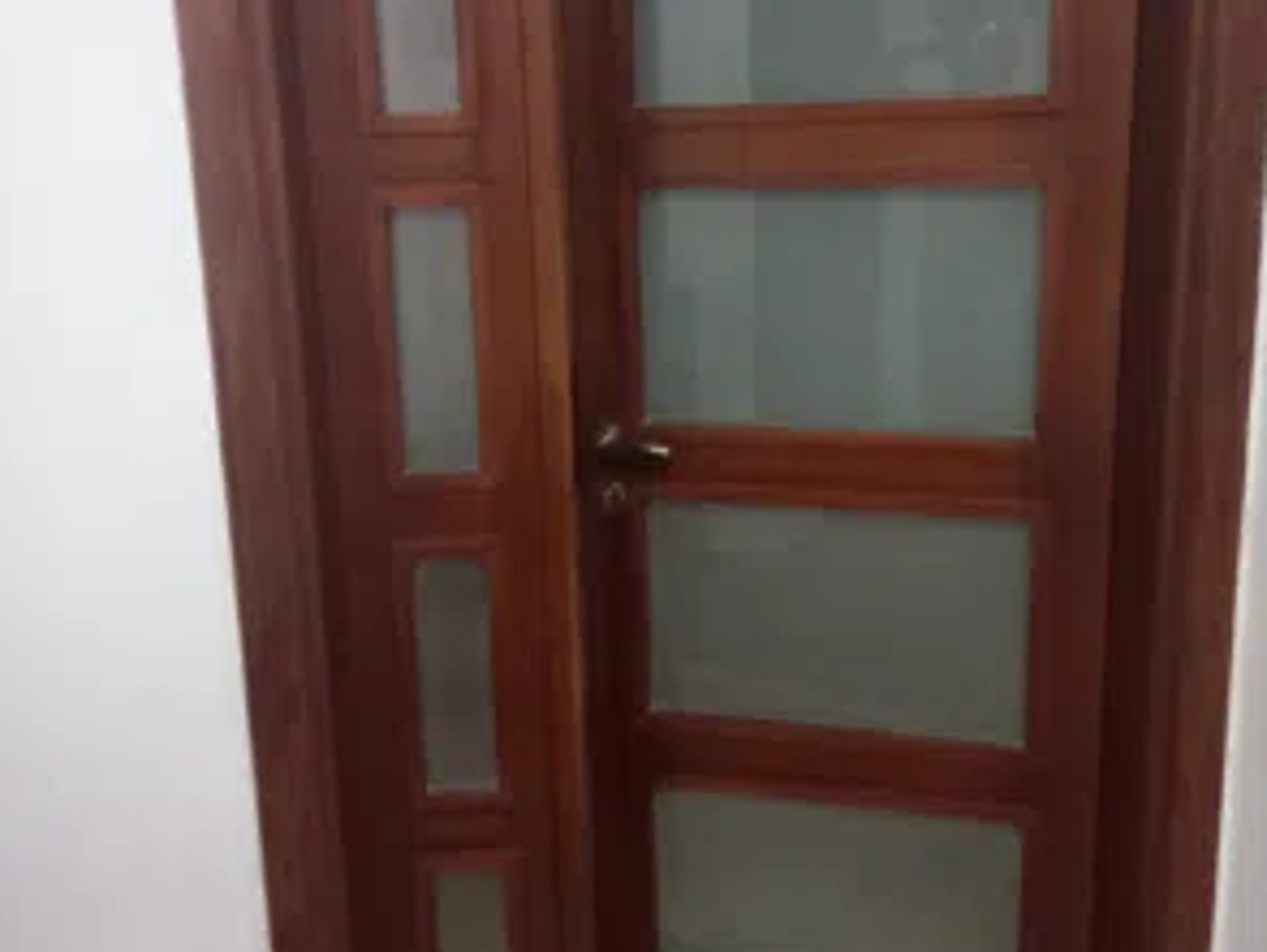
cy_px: 362
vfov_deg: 41.6
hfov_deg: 53.9
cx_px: 642
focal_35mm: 34
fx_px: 1245
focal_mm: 4.6
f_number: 2
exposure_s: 1/20
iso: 640
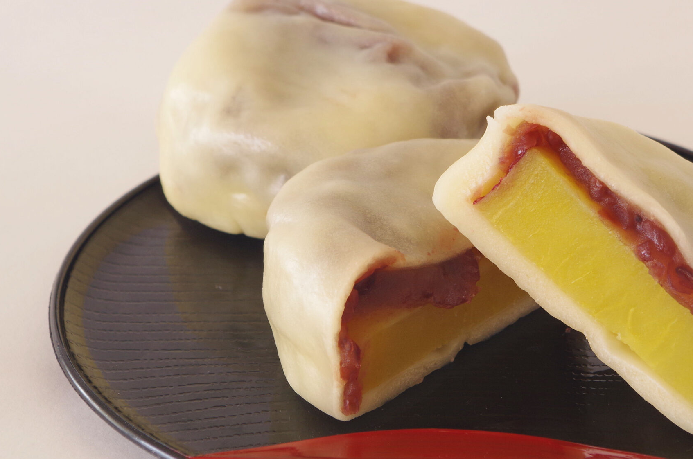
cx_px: 463
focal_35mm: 124
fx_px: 2382
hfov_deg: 16.5
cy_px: 189
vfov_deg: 11.0
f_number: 13
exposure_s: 1/2
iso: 200
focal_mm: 55
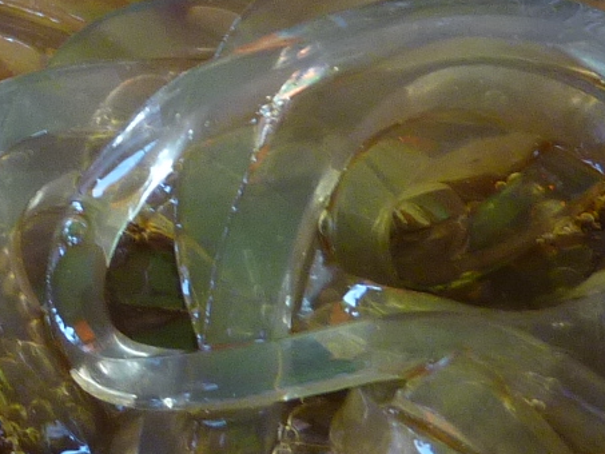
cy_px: 243
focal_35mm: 113
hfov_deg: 17.2
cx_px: 69
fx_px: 1975
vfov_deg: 13.1
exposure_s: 1/30
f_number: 3.3
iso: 160
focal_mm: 4.1
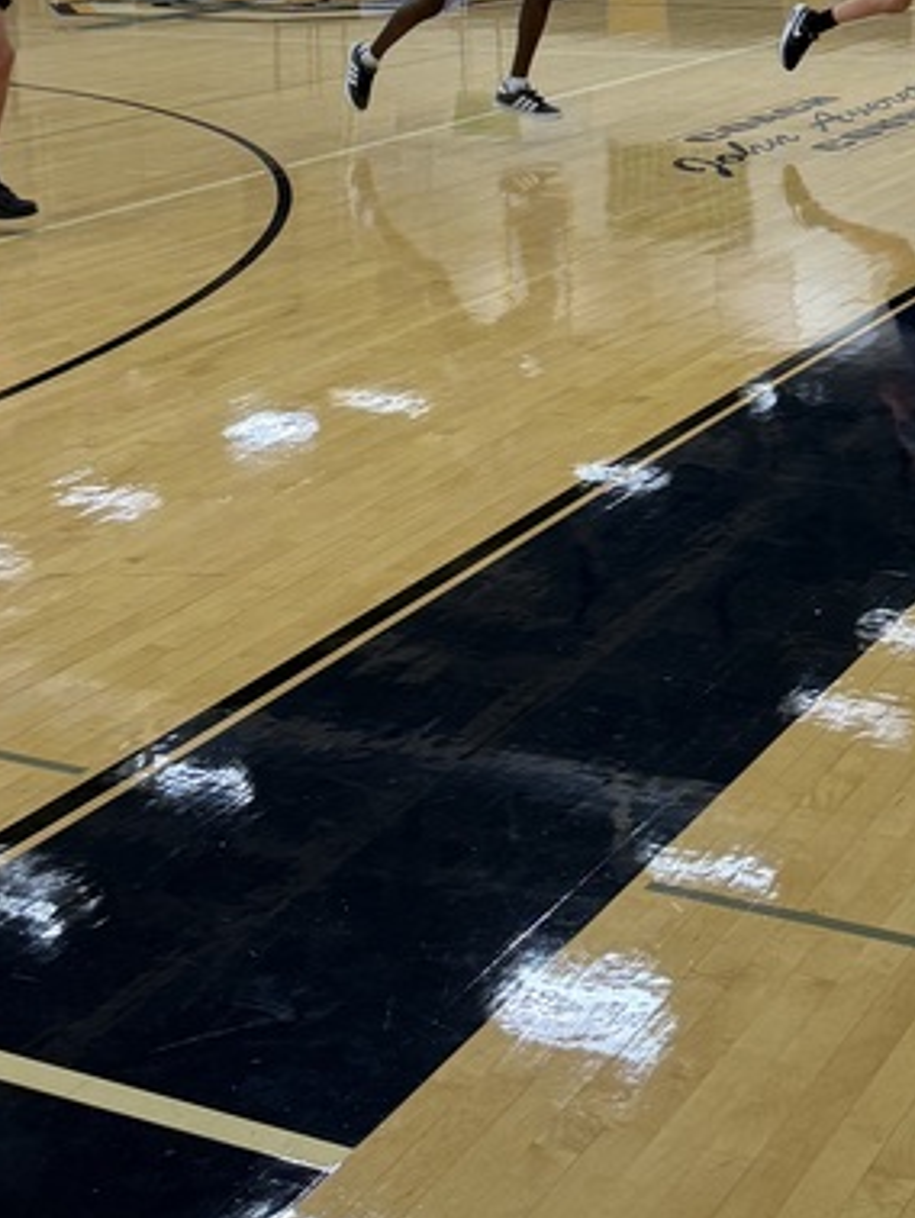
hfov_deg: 22.4
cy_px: -13
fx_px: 2288
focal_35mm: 65
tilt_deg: -3.0
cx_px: 660
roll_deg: +0.1
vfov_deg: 28.0
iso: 125
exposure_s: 1/120
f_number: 1.78
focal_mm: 6.76
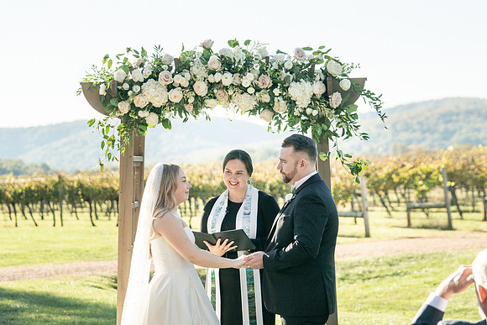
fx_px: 1399
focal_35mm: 103
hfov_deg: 19.7
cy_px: 130
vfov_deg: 13.2
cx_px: 258
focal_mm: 84
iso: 100
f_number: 4
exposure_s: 1/640
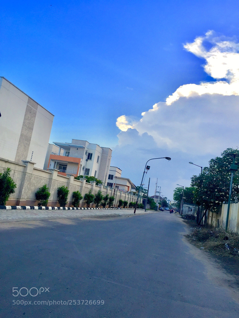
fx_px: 267
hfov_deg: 48.2
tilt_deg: +8.2
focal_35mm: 29
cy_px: 159
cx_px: 120
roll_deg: -9.6
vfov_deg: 61.7
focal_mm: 4.15
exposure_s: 1/476
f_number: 2.2
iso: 32
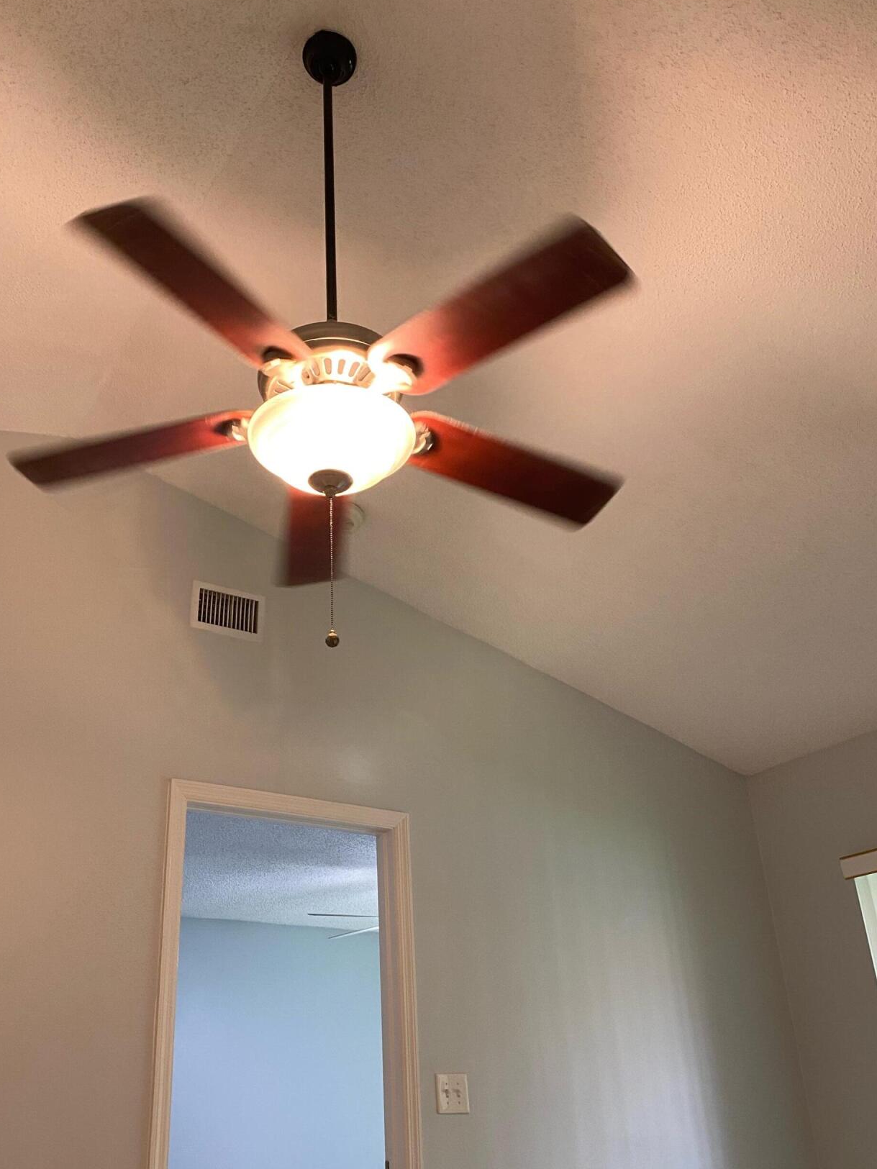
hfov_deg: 44.0
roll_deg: +0.8
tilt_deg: +27.4
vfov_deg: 56.8
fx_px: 1081
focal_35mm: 32
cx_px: 370
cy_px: 605
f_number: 1.8
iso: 125
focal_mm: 4.25
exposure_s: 1/60
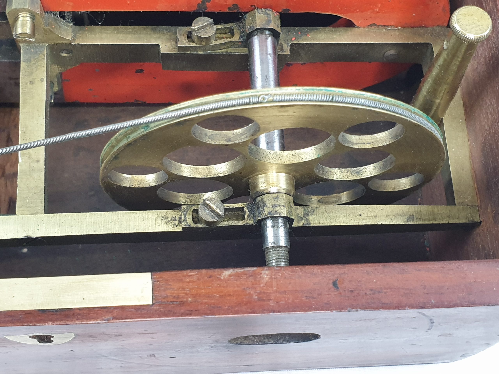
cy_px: 187
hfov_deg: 67.3
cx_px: 250
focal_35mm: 26
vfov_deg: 53.1
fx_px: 375
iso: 200
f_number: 2.4
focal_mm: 4.3
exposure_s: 1/50
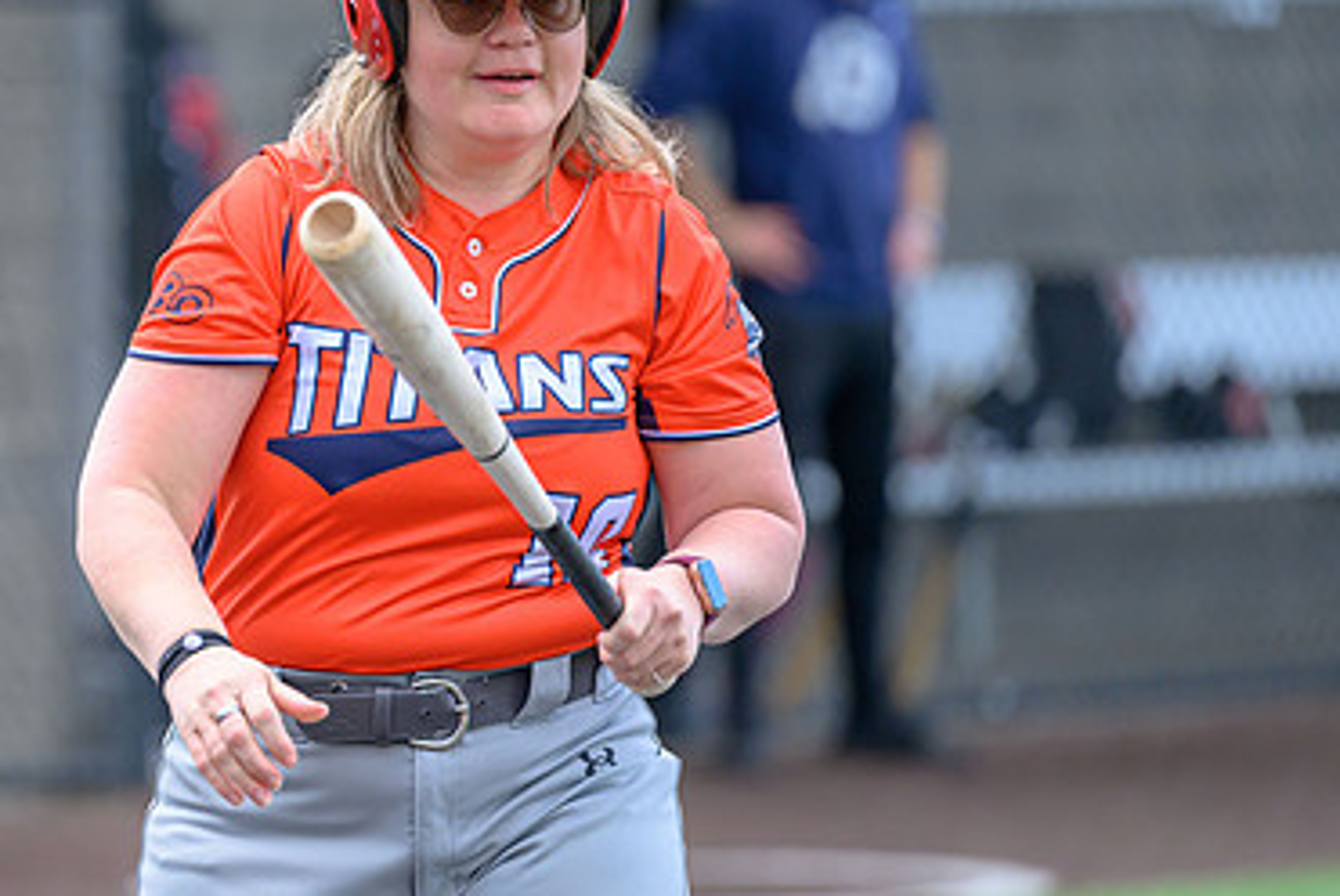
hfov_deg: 5.4
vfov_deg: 3.6
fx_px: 14192
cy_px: 345
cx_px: 187
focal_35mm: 381
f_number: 2.8
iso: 1000
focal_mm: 200
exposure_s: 1/2000
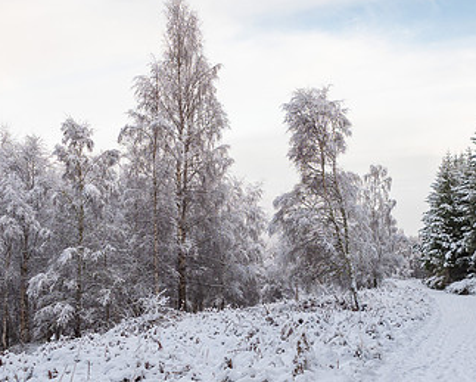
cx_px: 324
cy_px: 217
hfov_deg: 43.1
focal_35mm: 42
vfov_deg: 35.7
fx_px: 592
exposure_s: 1/640
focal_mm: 12
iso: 200
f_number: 2.8
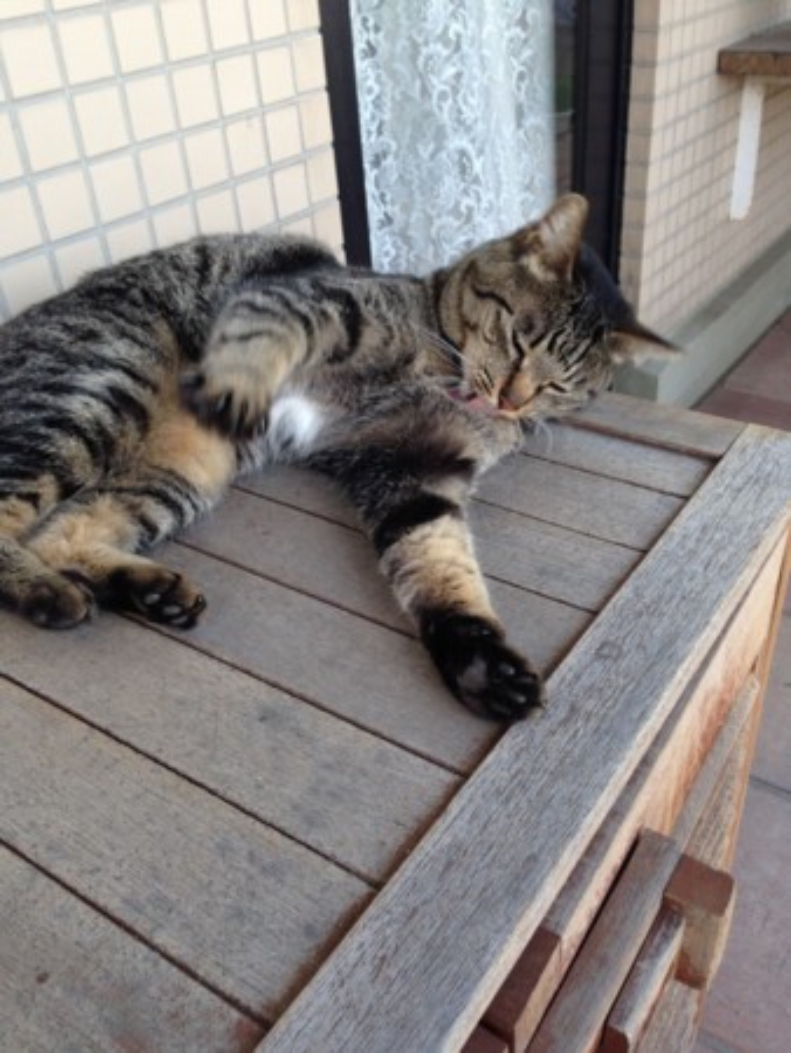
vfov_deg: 55.3
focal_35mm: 33
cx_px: 396
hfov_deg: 43.0
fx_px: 1004
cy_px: 526
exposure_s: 1/120
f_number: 2.4
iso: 64
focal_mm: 4.12
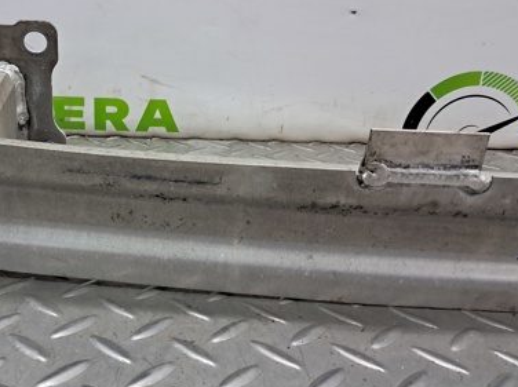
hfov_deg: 40.5
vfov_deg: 31.4
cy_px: 192
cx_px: 153
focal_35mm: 46
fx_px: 687
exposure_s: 1/50
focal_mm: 4
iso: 125
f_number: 1.8
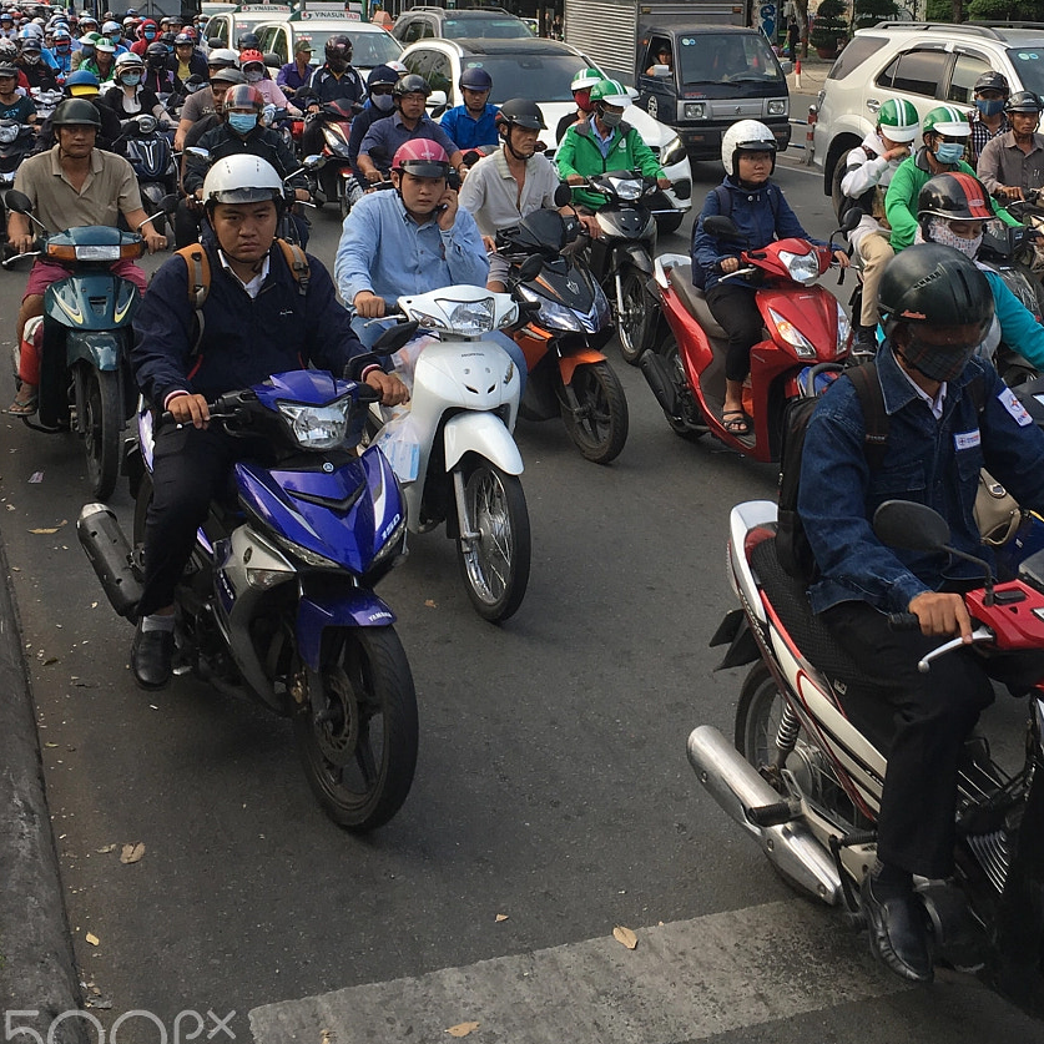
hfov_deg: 34.4
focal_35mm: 49
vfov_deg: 33.6
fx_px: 1672
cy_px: 205
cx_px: 675
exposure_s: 1/416
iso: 25
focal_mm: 4.15
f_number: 2.2
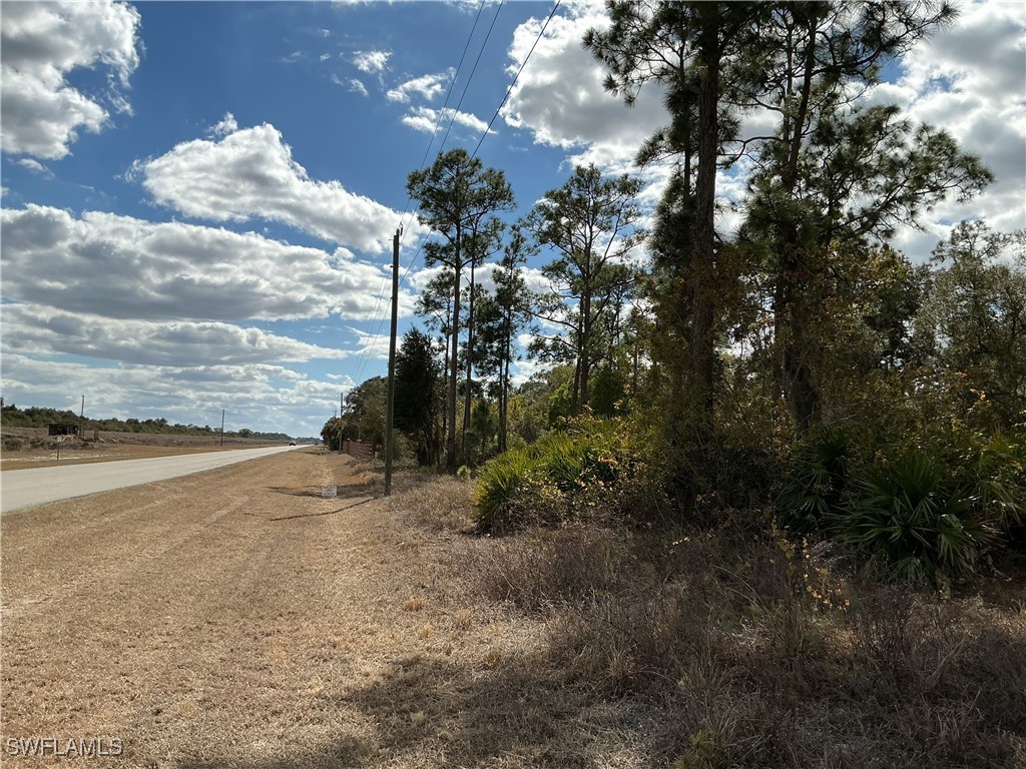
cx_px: 513
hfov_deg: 61.7
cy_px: 384
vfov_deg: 48.2
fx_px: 860
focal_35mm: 29
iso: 25
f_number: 1.8
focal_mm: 3
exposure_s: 1/3788
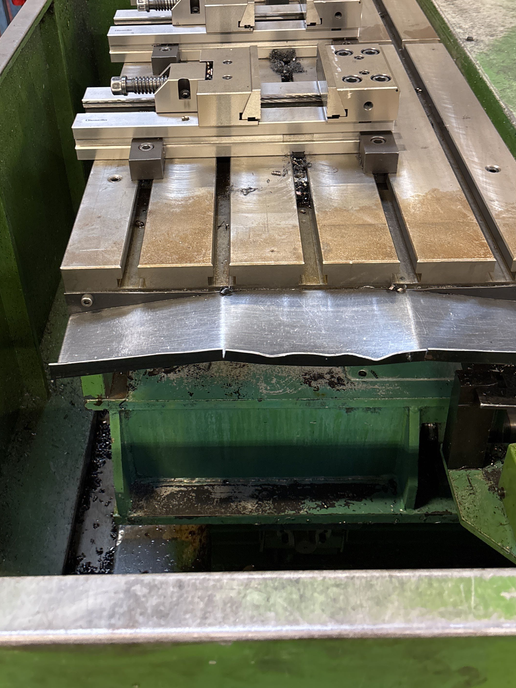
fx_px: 735
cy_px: 214
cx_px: 229
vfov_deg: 49.0
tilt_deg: -34.4
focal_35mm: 37
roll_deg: +3.0
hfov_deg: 38.6
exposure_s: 1/33
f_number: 1.6
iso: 400
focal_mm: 5.96
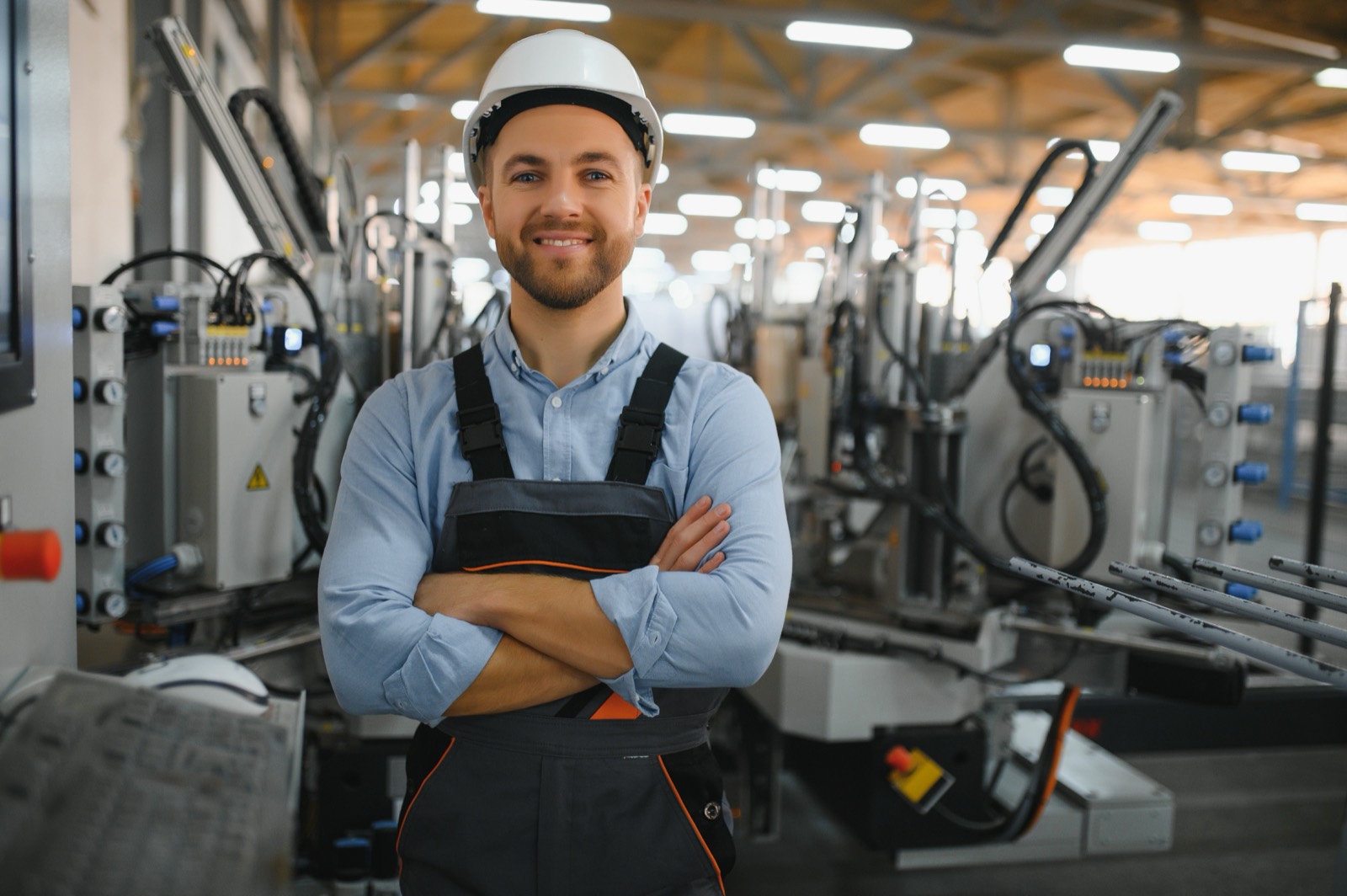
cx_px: 674
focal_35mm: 35
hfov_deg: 54.5
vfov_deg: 37.8
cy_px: 448
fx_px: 1308
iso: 400
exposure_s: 1/160
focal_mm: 35
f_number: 1.6
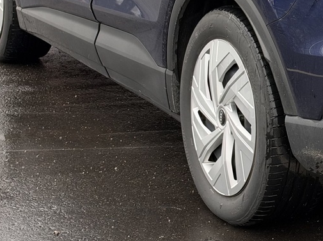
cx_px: 361
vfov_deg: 10.7
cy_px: -9
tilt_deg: -8.4
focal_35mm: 137
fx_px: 1277
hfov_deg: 14.1
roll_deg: -1.0
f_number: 1.8
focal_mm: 6.93
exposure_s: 1/121
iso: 64
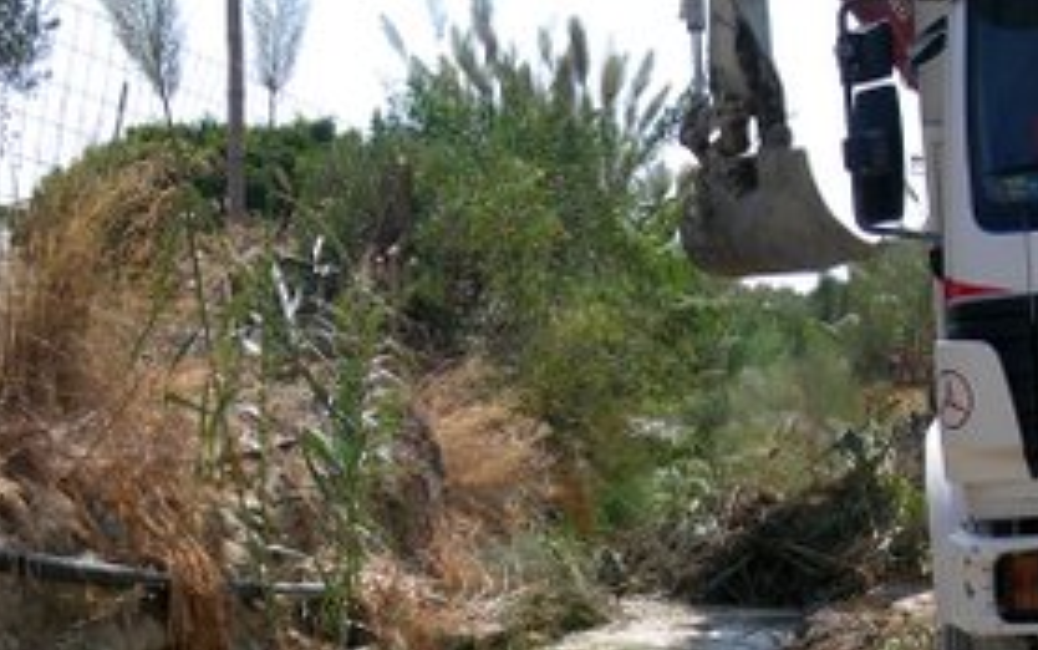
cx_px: 523
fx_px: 2009
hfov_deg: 29.0
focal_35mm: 71
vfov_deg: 17.8
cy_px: 684
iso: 50
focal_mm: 7.8
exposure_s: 1/394
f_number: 4.8
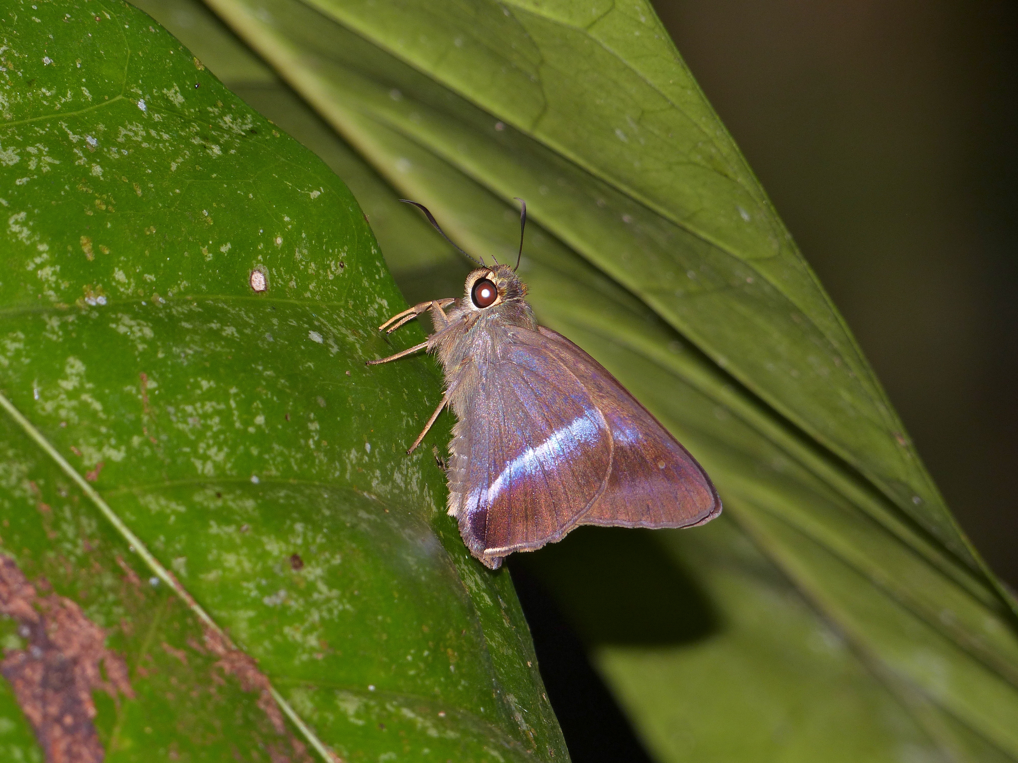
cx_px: 509
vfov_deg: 2.5
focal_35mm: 600
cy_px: 382
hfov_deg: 3.3
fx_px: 17645
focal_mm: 108
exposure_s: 1/125
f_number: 5
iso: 100
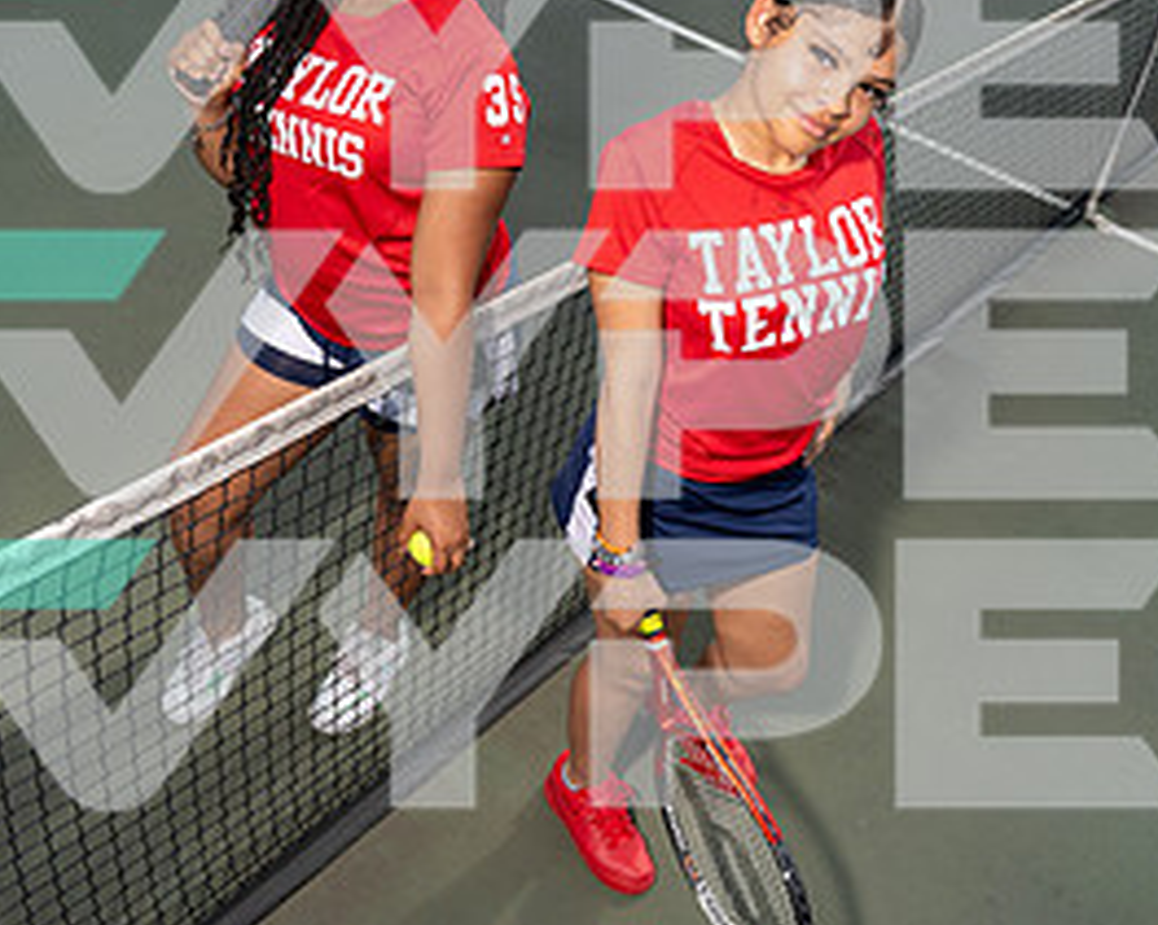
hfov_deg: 45.8
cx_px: 548
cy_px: 368
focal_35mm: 40
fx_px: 1370
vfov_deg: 37.2
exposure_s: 1/1250
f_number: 4
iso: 100
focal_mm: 25
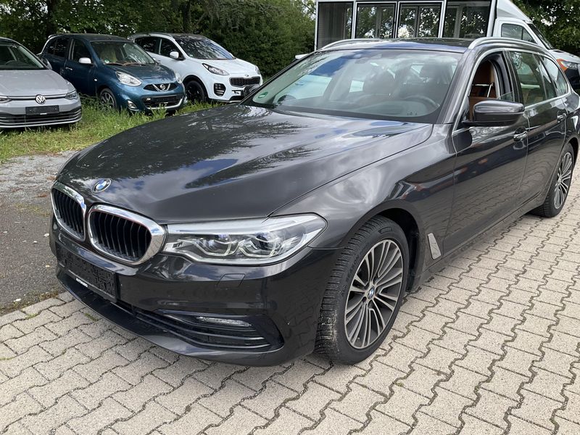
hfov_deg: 61.7
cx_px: 290
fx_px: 486
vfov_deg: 48.2
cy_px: 218
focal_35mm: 29
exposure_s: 1/599
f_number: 1.8
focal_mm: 3
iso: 25
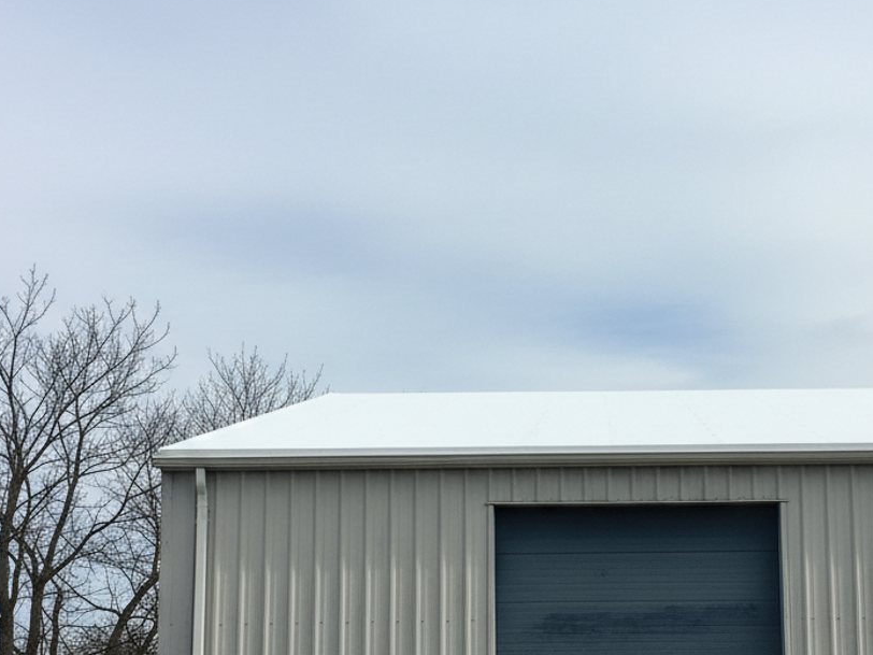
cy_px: 468
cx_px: 583
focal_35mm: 34
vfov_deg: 40.9
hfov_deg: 52.9
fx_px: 857
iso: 785
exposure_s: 1/1848
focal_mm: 6.4
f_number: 1.8
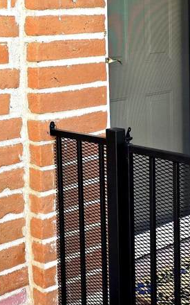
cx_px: 12
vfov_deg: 28.7
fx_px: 588
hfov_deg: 18.0
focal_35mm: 71
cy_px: 87
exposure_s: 1/182
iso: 64
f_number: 1.7
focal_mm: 6.3
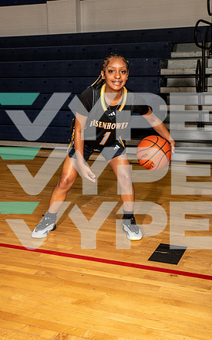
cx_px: 109
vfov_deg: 41.8
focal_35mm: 48
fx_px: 444
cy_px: 172
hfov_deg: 26.9
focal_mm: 46
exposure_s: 1/320
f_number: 7.1
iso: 400
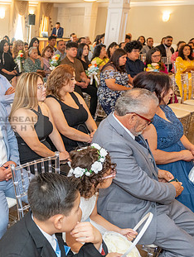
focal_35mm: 43
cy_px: 117
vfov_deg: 43.8
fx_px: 321
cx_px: -27
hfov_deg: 29.8
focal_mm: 24
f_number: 3.5
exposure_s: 1/200
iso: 1250
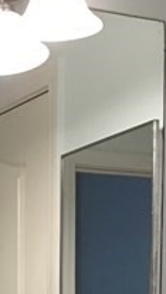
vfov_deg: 15.4
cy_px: 479
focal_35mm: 125
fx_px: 978
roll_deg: +1.3
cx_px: -74
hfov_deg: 9.5
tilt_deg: -5.1
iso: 50
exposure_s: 1/30
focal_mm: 3.3
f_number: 2.4
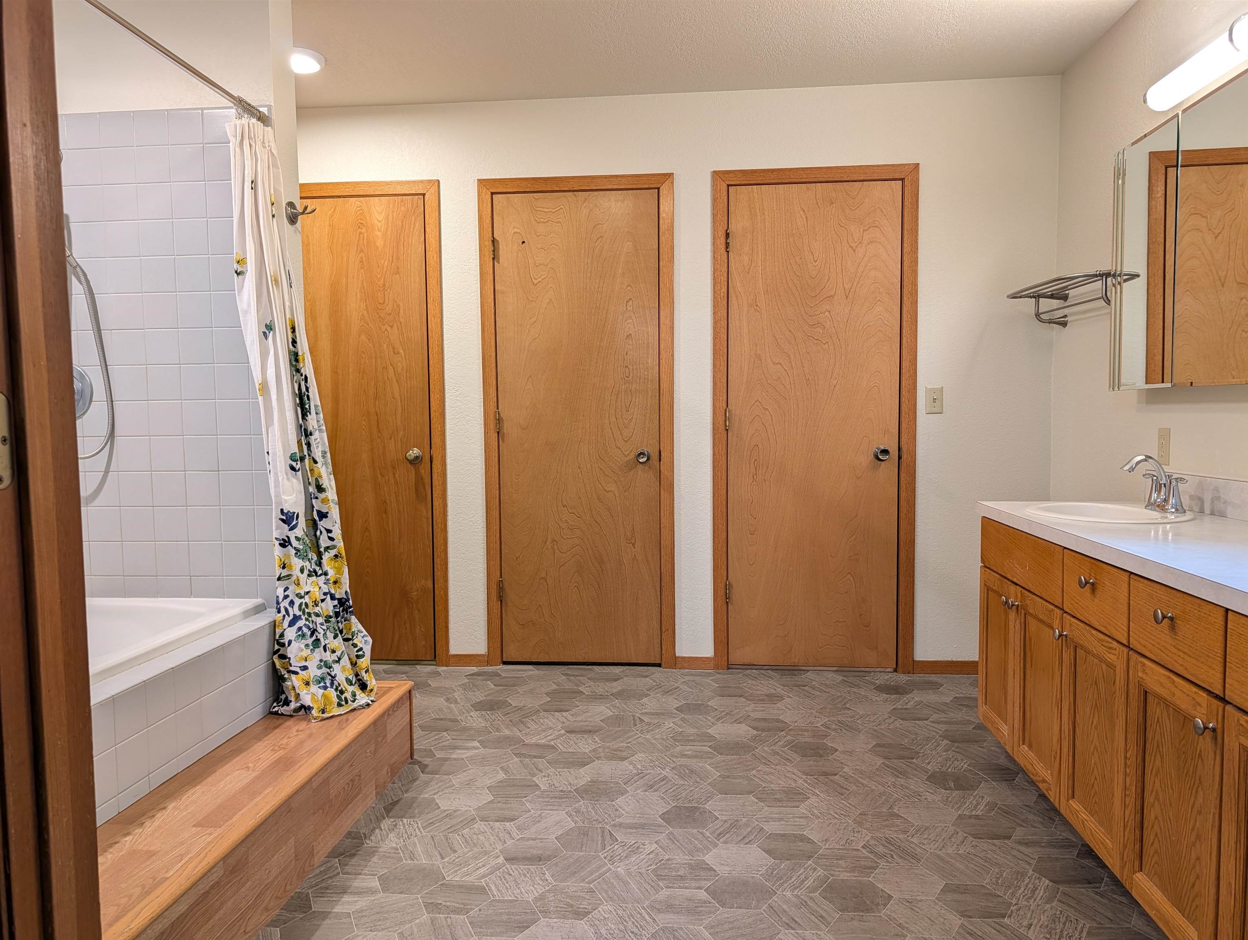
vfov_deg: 56.9
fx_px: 866
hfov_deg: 71.5
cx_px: 624
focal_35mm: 24
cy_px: 470
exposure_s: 1/30
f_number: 1.68
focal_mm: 6.9
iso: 84
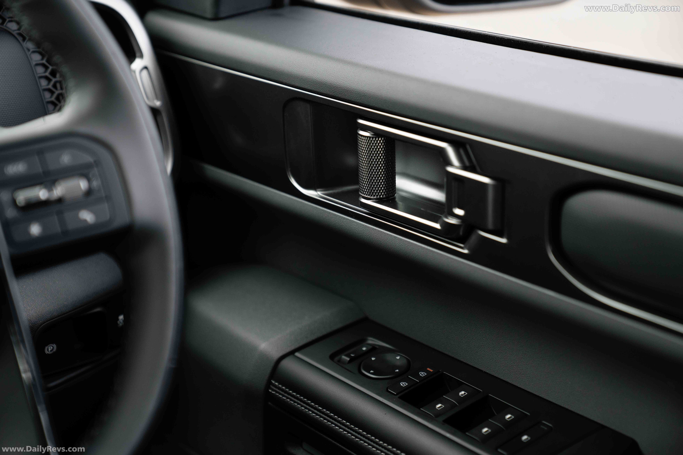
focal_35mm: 70
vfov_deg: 19.5
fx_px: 1328
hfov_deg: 28.8
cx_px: 342
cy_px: 228
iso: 640
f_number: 2.8
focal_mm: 70
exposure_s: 1/640
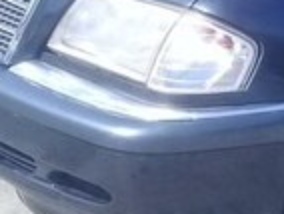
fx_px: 1183
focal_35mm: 144
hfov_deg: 12.4
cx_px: 530
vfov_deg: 10.2
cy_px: -47
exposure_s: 1/524
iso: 50
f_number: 2.2
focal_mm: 3.3
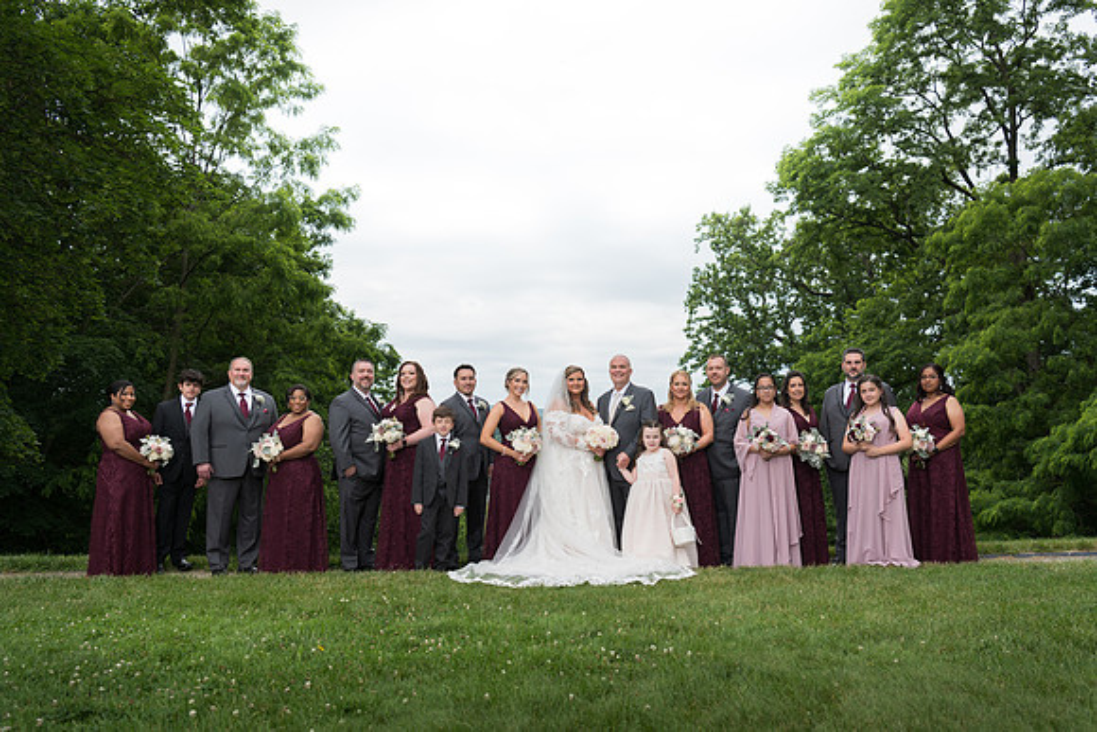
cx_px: 548
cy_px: 366
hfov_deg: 55.8
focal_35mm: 34
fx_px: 1036
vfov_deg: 38.9
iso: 64
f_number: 4.5
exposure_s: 1/250
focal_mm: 34
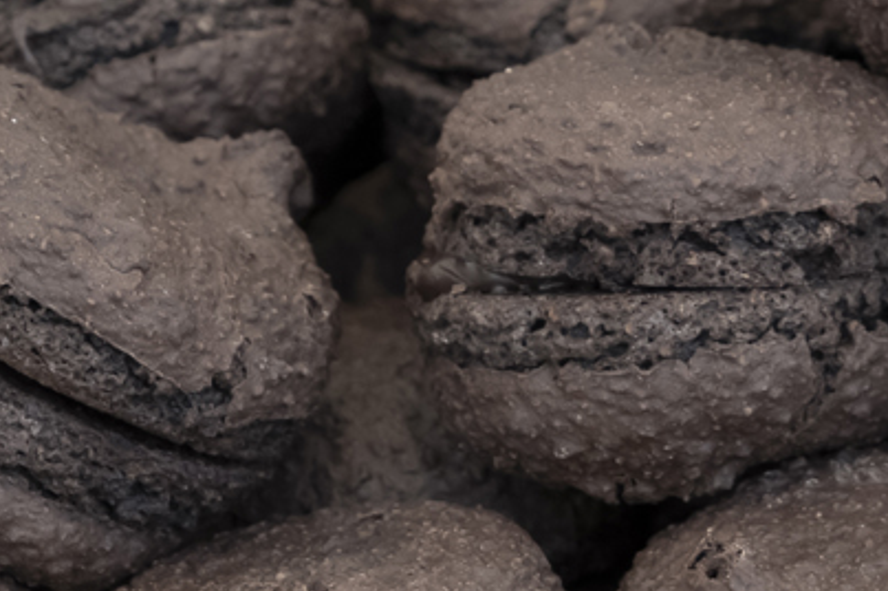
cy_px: 11
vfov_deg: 3.8
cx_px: 992
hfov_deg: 5.6
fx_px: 8996
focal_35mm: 365
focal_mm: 65.2
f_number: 6.4
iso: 800
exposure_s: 1/125
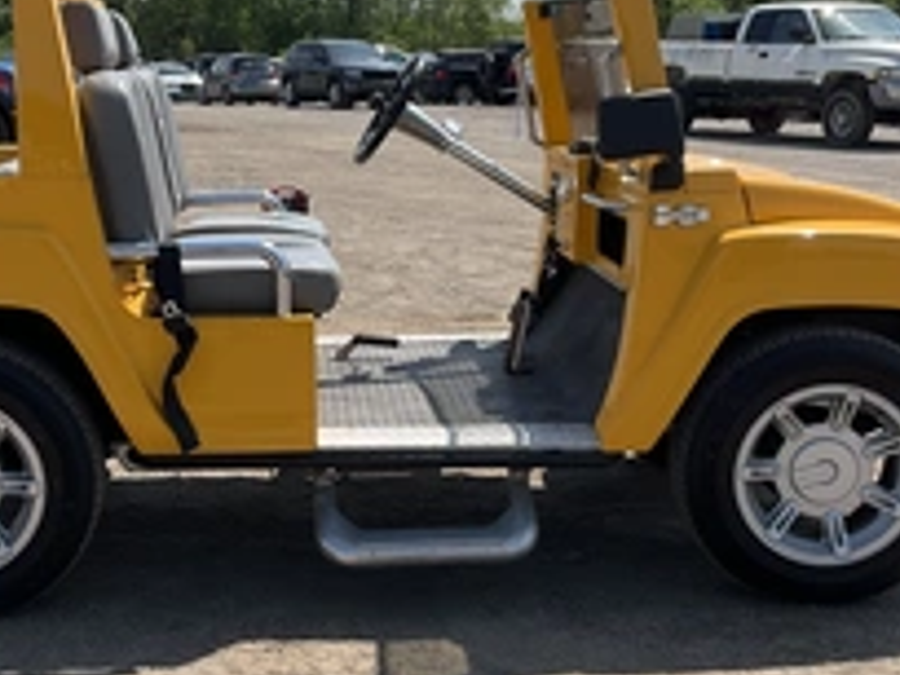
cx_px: 357
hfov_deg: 33.7
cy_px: 344
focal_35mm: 57
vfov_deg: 25.7
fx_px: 1482
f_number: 1.8
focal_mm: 3
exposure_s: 1/1786
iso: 25
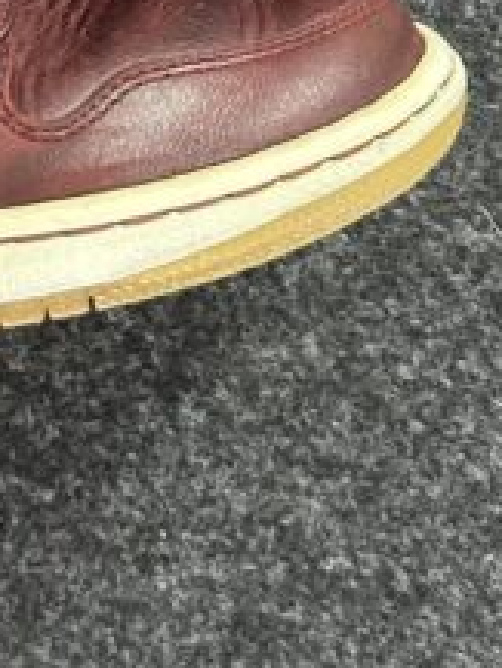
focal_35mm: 177
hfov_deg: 8.2
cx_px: -243
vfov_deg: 10.7
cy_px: -368
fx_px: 3419
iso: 500
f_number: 1.78
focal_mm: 6.86
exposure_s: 1/33
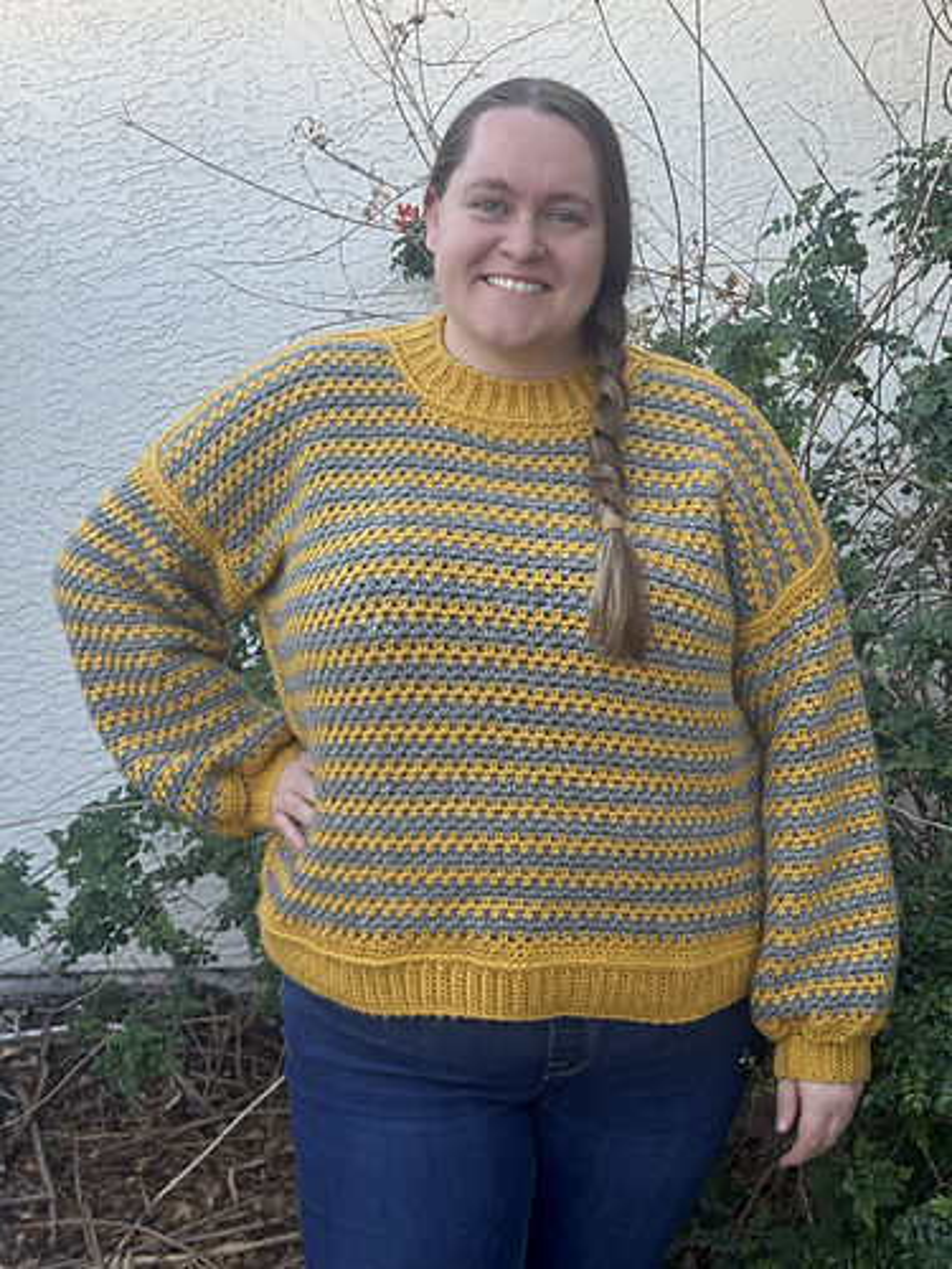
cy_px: 634
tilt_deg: -10.3
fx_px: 1760
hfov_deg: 30.3
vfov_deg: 39.7
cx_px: 476
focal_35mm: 48
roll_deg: +0.8
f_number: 1.78
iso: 64
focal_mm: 6.76
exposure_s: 1/245
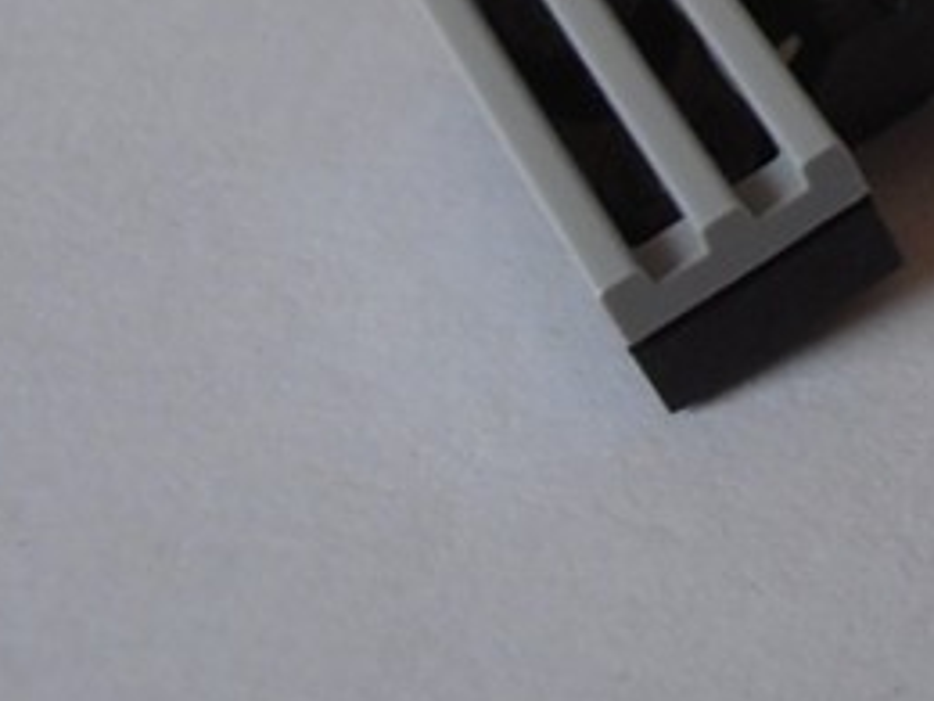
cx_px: 1304
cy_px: -315
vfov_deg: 11.2
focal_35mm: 128
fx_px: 3454
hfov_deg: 14.6
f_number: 3.9
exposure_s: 1/25
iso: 125
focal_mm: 6.61
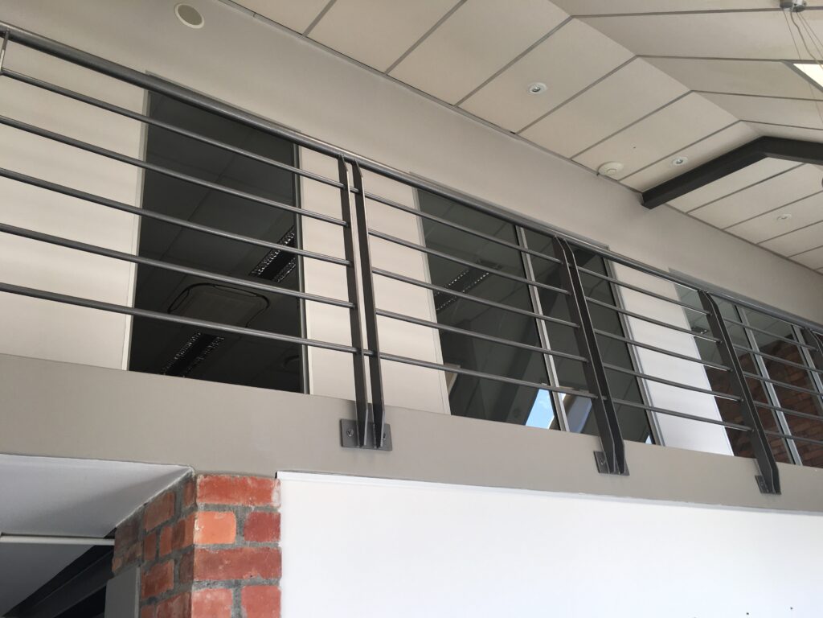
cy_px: 309
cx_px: 412
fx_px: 689
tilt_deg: +26.9
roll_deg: +9.0
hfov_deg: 61.7
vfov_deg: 48.2
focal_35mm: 29
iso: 25
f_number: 2.2
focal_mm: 4.15
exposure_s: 1/100
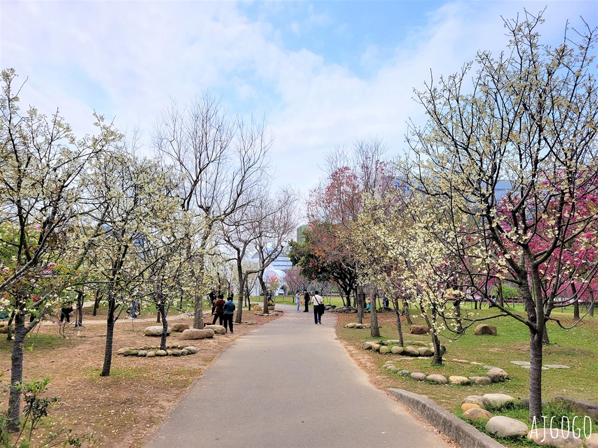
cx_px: 299
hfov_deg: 67.3
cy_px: 224
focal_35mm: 26
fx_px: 449
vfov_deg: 53.1
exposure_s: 1/2093
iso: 40
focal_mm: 5.4
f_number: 1.8
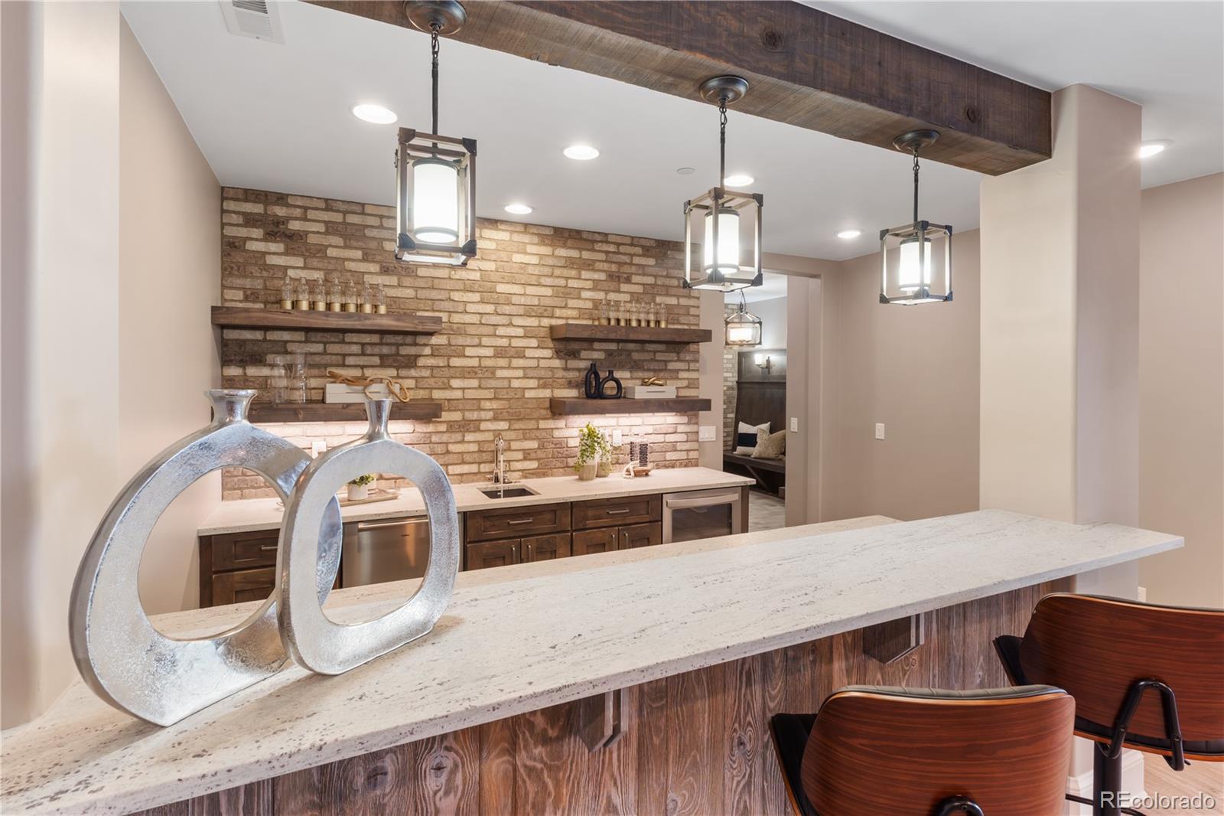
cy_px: 408
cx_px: 612
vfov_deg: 72.0
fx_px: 561
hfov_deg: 95.0
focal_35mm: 16
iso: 100
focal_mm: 11
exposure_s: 2.5
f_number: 9
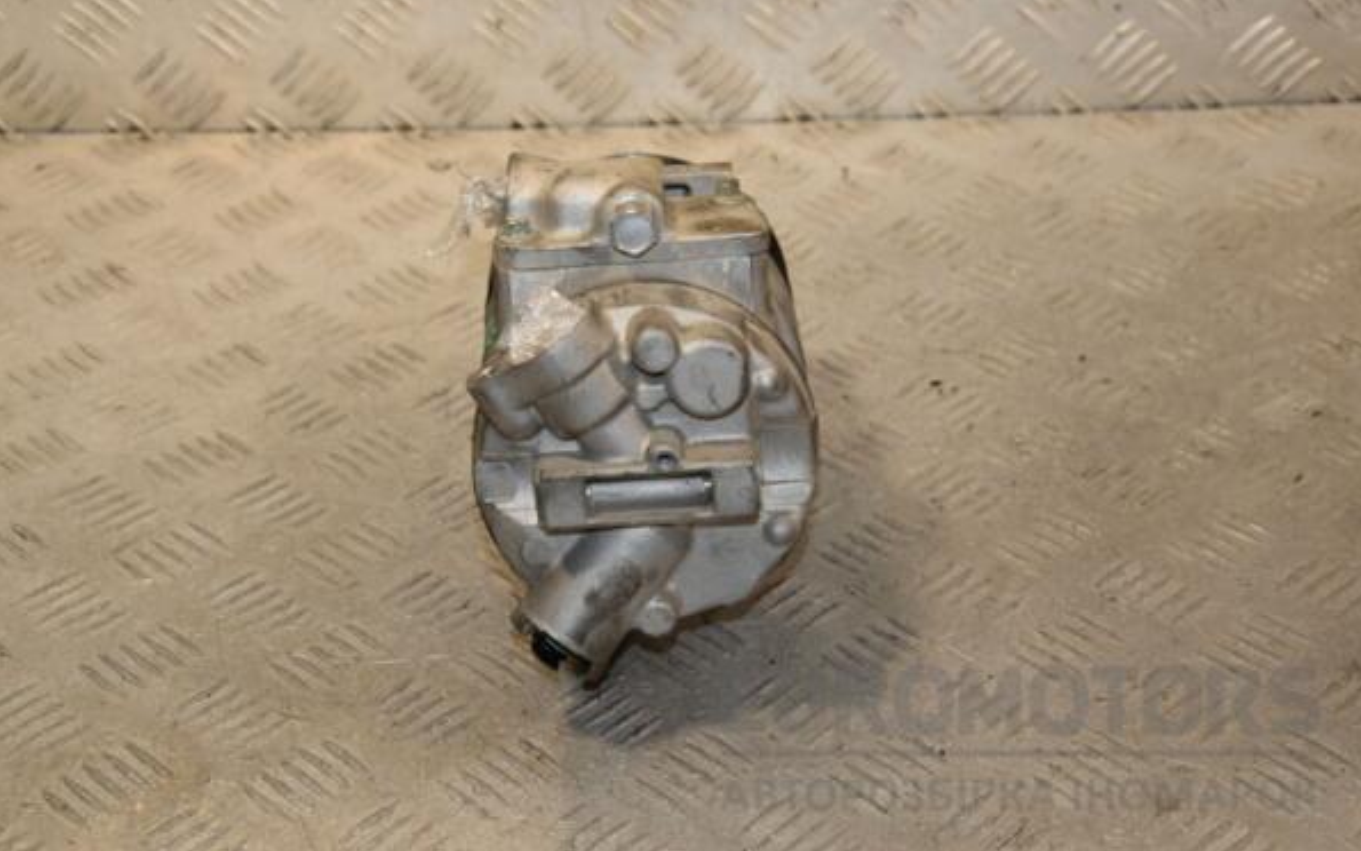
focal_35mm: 74
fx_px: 2745
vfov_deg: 17.6
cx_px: 677
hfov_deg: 27.8
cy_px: 396
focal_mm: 48
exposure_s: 1/200
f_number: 7.1
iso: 800
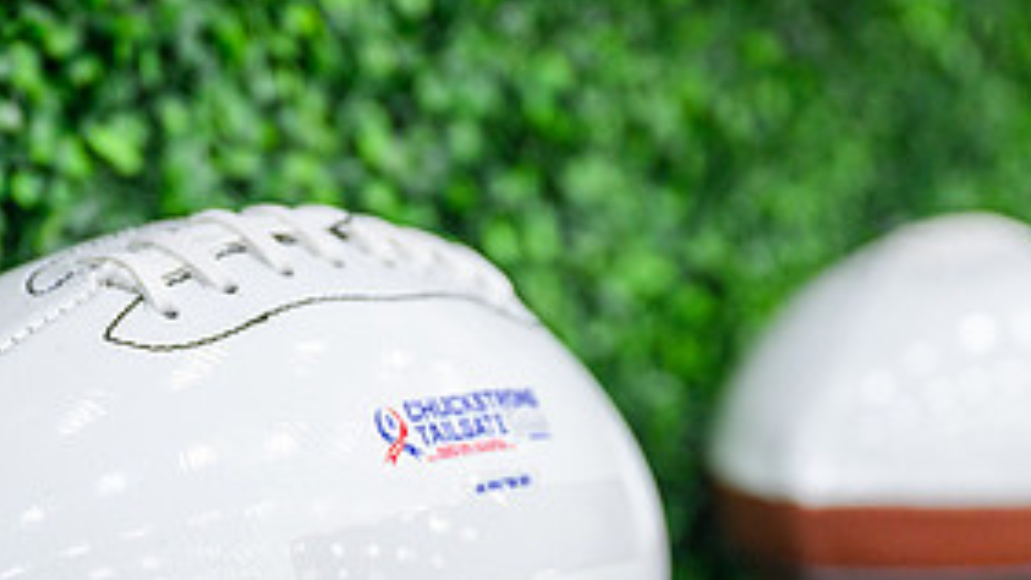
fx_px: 2324
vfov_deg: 14.1
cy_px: 523
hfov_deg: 25.0
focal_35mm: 85
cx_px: 539
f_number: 2.8
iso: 1000
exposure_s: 1/200
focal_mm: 38
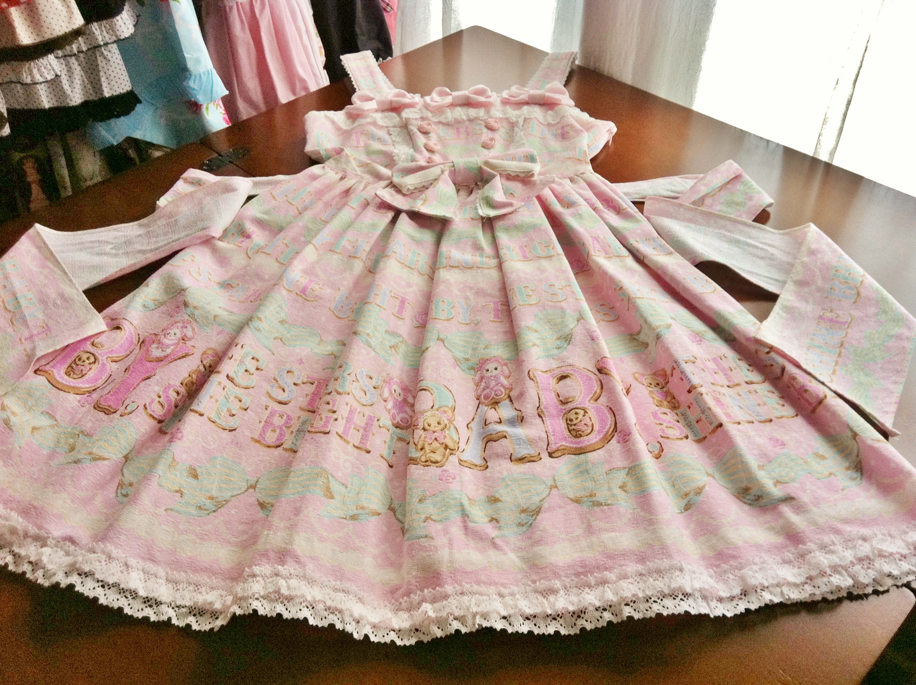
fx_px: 925
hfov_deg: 52.7
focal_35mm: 35
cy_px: 342
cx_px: 458
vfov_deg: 40.6
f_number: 2.8
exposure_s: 1/15
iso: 160
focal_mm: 3.85
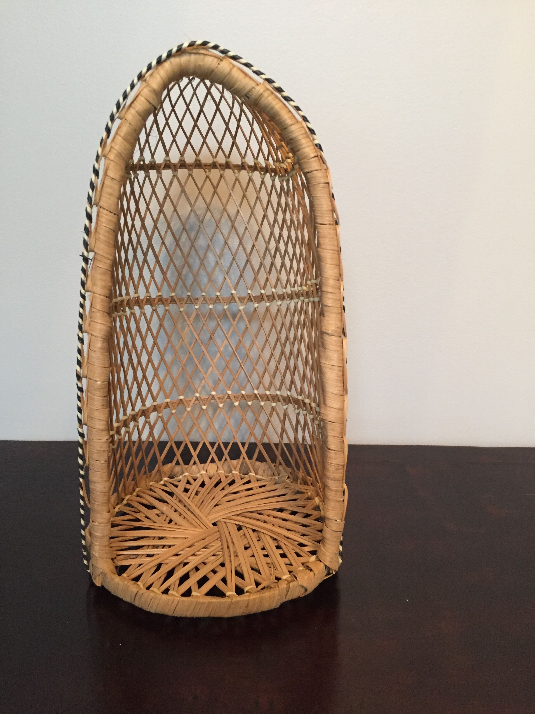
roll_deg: -0.2
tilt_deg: -18.9
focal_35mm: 29
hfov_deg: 48.2
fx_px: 598
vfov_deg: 61.7
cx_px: 268
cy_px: 357
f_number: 2.2
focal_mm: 4.15
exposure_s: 1/20
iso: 250
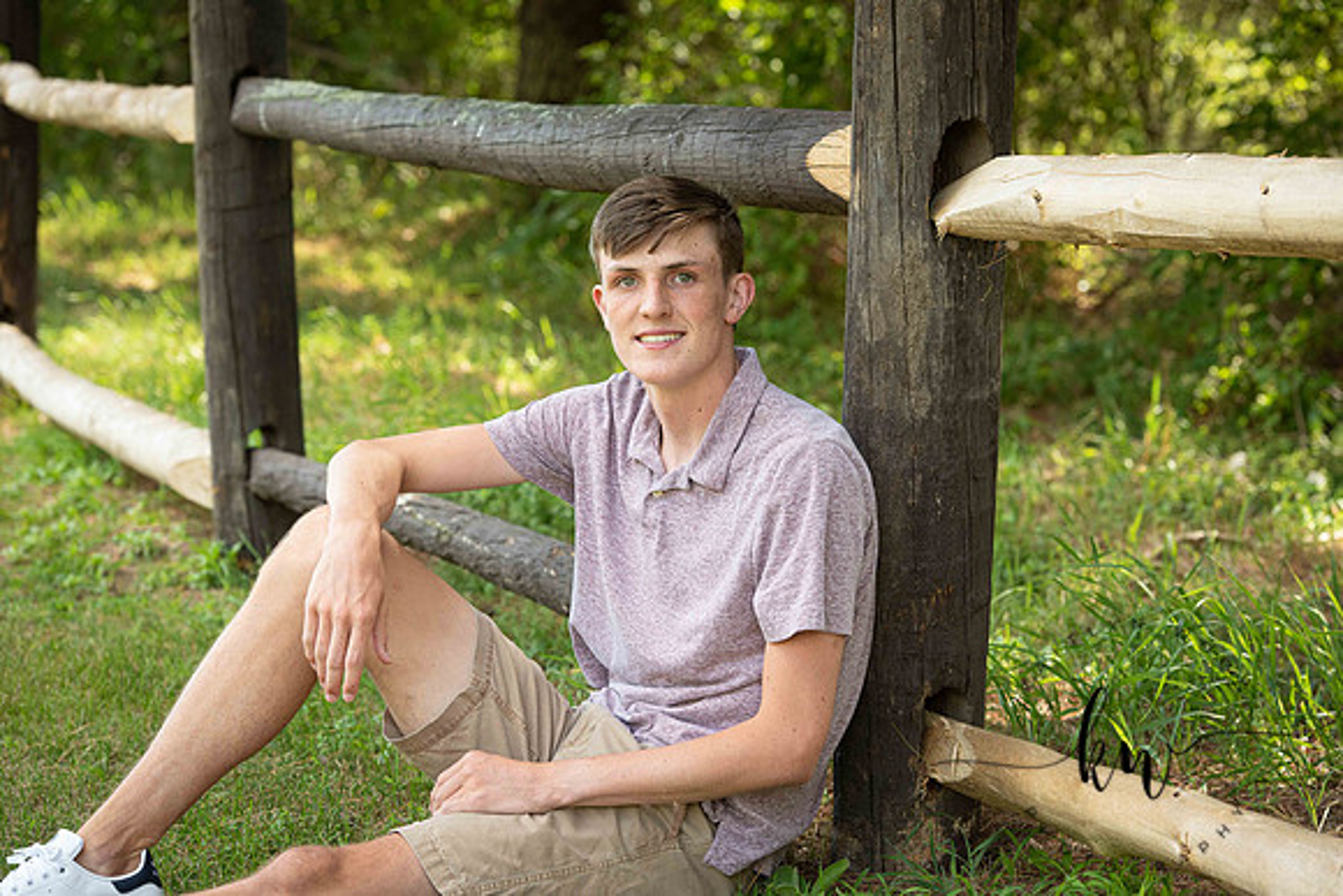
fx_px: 4104
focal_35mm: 110
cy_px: 448
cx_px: 672
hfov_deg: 18.6
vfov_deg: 12.5
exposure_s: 1/200
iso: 400
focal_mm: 110
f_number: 5.6
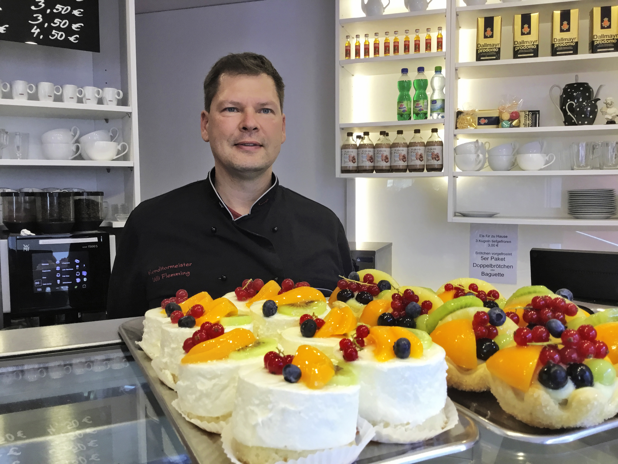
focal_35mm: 31
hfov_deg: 58.4
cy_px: 232
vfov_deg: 45.4
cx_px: 309
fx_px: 553
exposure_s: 1/33
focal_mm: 3.3
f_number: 2.4
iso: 40
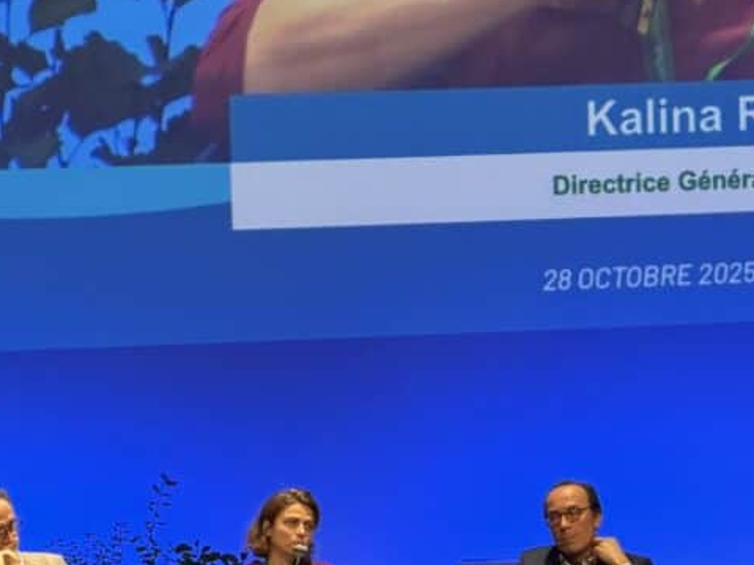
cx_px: 335
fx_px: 4660
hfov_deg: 9.2
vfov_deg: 6.9
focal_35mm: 214
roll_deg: +1.9
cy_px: 458
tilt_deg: -4.2
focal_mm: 16.89
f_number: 2.8
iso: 500
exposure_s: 1/50
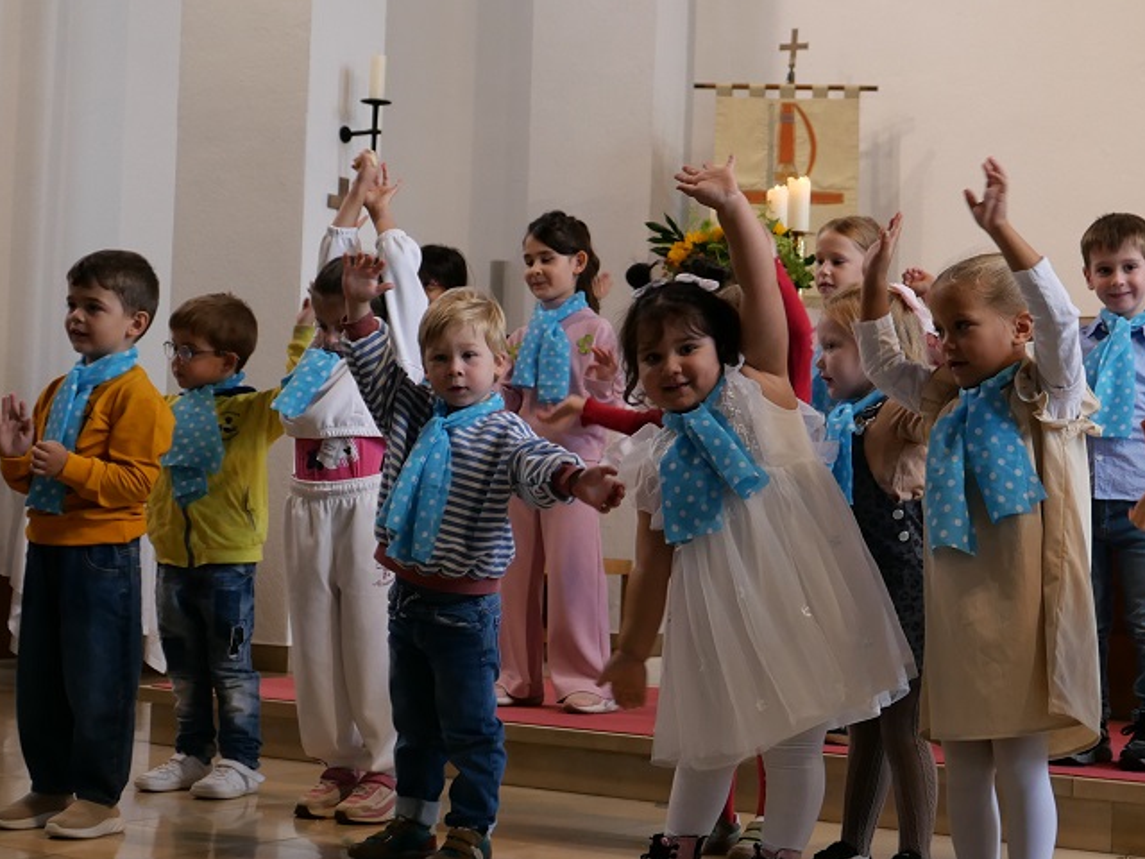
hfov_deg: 27.0
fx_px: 2382
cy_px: 413
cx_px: 683
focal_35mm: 72
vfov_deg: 20.4
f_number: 2.6
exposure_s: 1/100
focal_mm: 20.4
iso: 640
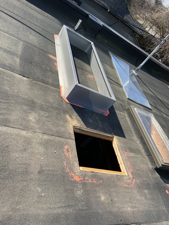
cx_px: 84
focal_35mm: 26
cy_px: 112
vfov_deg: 67.3
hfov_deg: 53.1
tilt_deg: -36.1
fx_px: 169
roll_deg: -40.6
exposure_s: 1/966
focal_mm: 4.25
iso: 32
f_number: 1.8
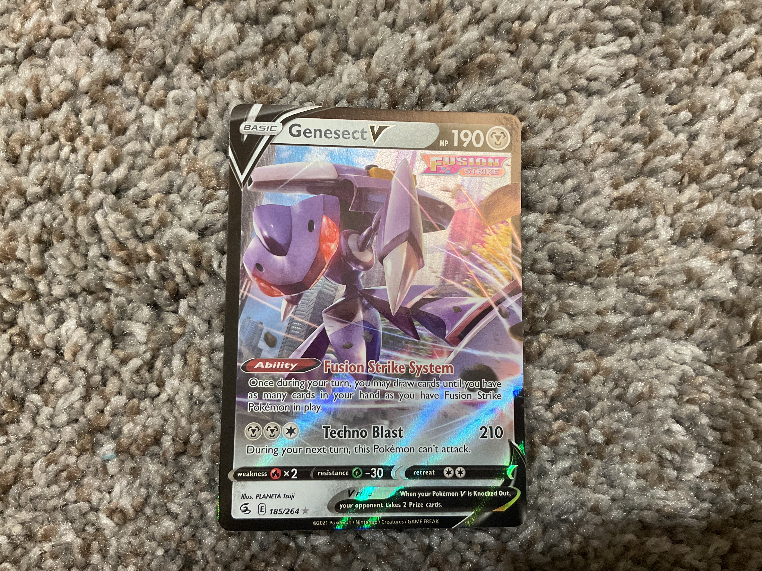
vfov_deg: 46.8
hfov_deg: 60.0
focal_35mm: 30
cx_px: 381
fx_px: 660
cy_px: 284
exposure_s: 1/60
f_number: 1.8
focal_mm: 3
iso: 200
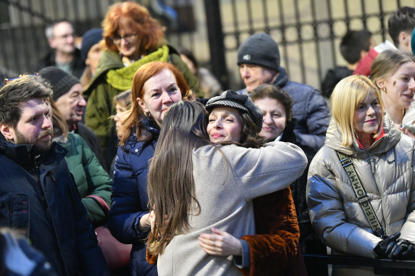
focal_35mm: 135
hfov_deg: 15.2
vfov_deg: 10.2
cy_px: 138
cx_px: 208
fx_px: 1556
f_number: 3.2
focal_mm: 135
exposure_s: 1/80
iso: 6400
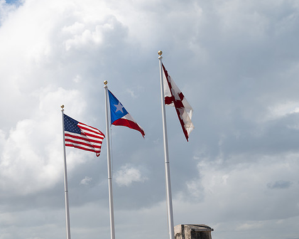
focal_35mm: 80
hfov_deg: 23.8
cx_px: 118
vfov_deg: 19.2
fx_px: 708
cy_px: 121
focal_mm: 70
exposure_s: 1/125
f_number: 8
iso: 64
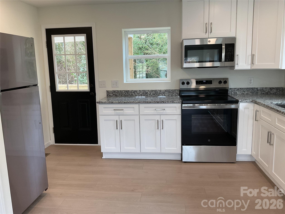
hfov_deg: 61.7
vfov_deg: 48.2
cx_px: 142
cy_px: 107
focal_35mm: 29
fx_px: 239
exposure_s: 1/120
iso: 64
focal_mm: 3
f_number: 1.8
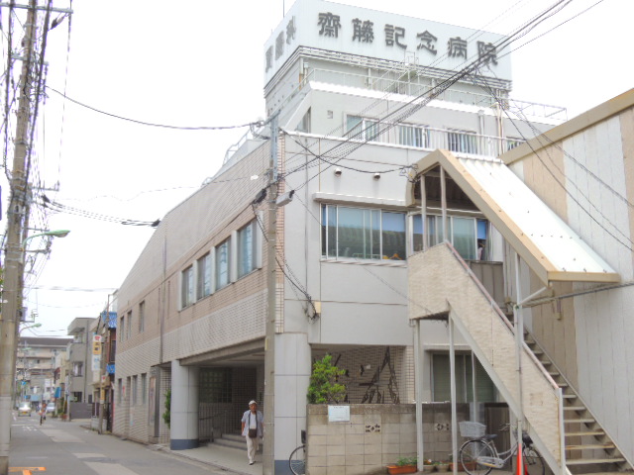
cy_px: 238
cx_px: 317
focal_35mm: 45
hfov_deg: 42.1
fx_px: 824
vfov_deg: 32.2
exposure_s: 1/125
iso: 100
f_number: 8
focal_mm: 8.1
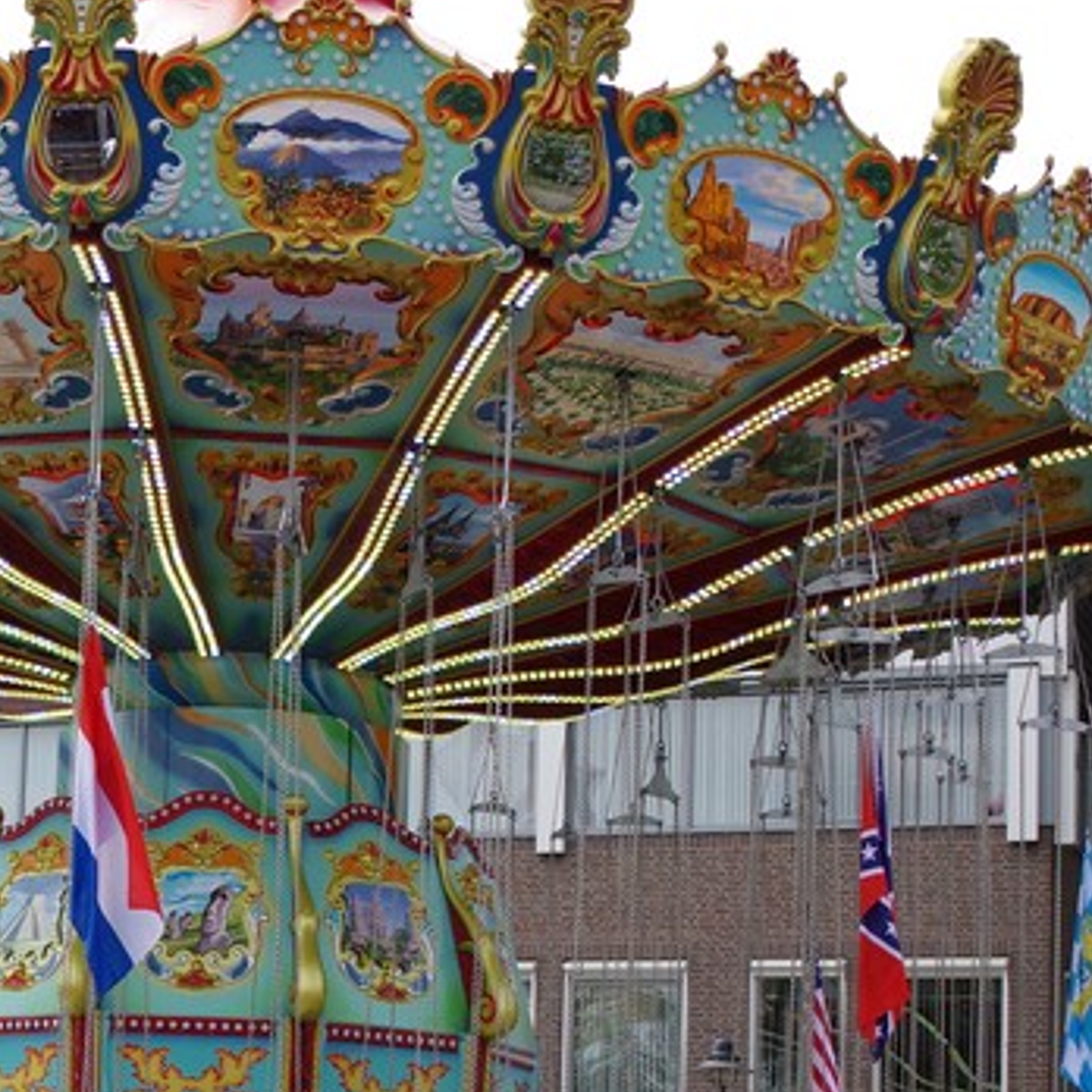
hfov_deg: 19.1
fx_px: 3212
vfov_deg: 19.0
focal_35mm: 90
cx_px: 195
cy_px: 927
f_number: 8
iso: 400
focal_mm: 24
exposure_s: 1/400
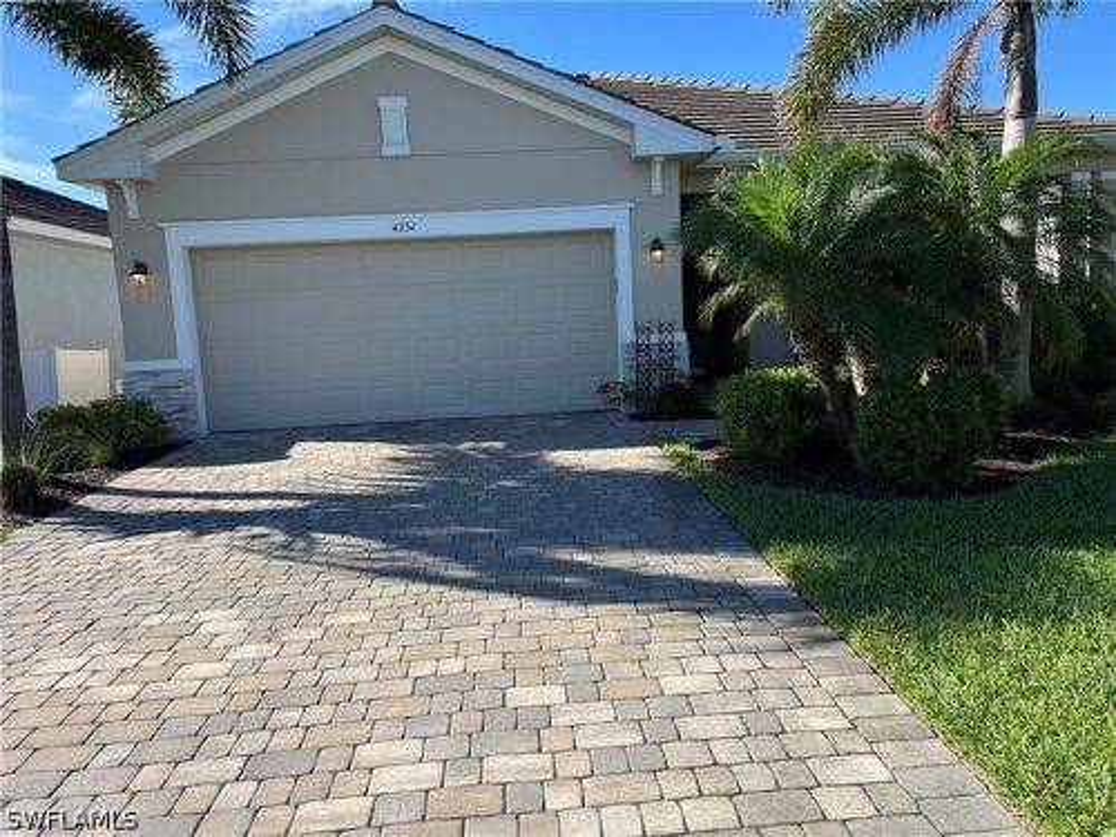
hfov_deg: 67.3
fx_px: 838
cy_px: 418
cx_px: 558
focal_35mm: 26
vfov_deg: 53.1
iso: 50
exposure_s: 1/1934
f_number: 1.5
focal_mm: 5.7
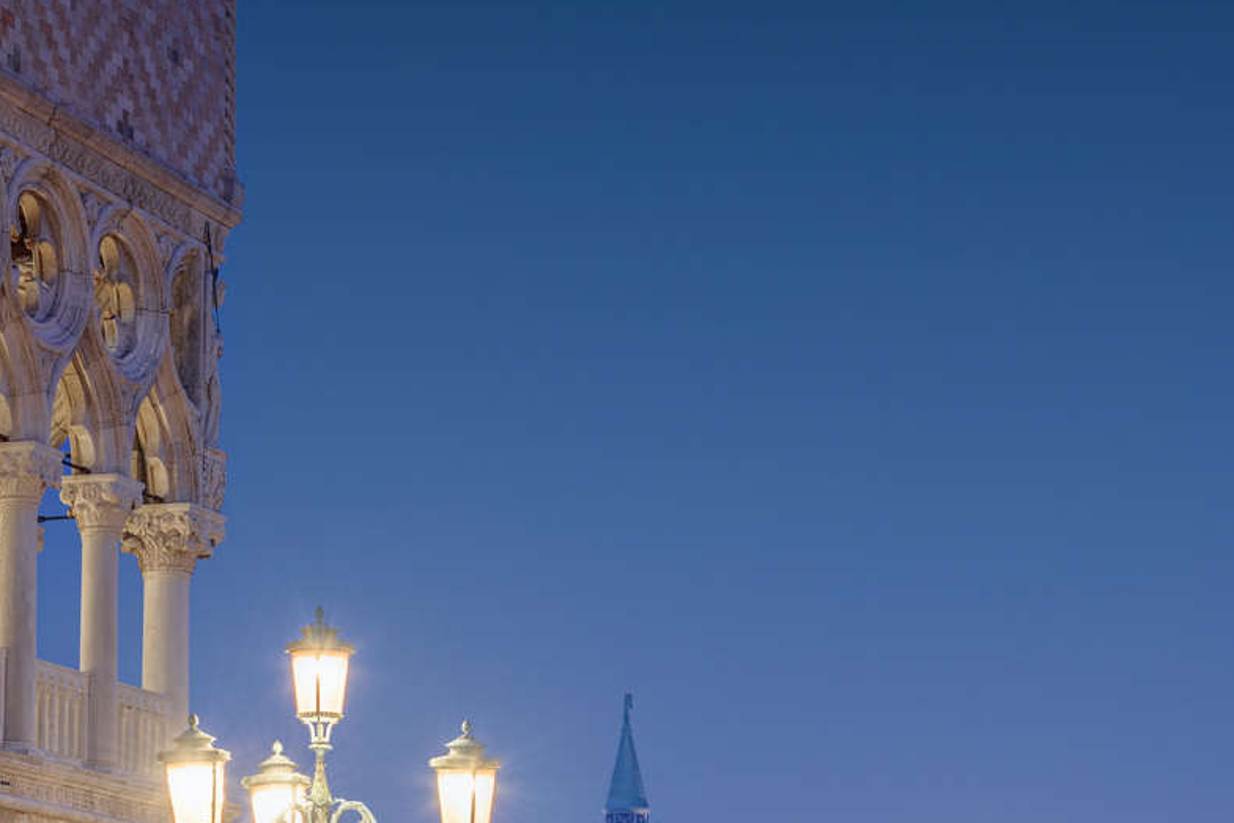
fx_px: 4080
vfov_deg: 11.3
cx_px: 596
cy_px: 993
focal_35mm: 119
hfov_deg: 17.2
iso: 100
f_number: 8
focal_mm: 44
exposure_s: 1
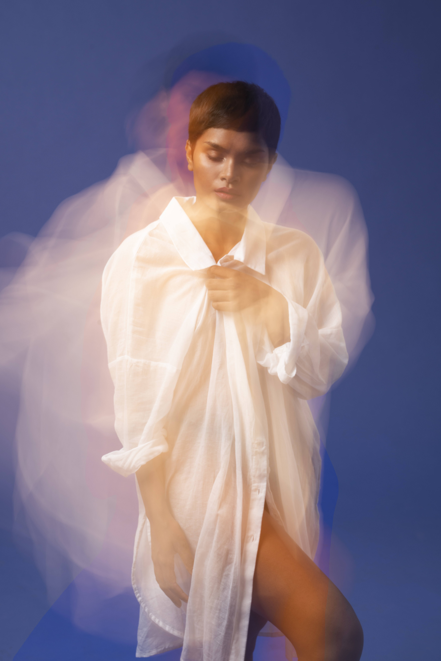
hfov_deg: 18.2
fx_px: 1378
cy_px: 330
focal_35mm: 75
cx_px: 220
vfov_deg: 27.0
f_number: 13
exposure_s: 2
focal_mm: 75
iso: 100
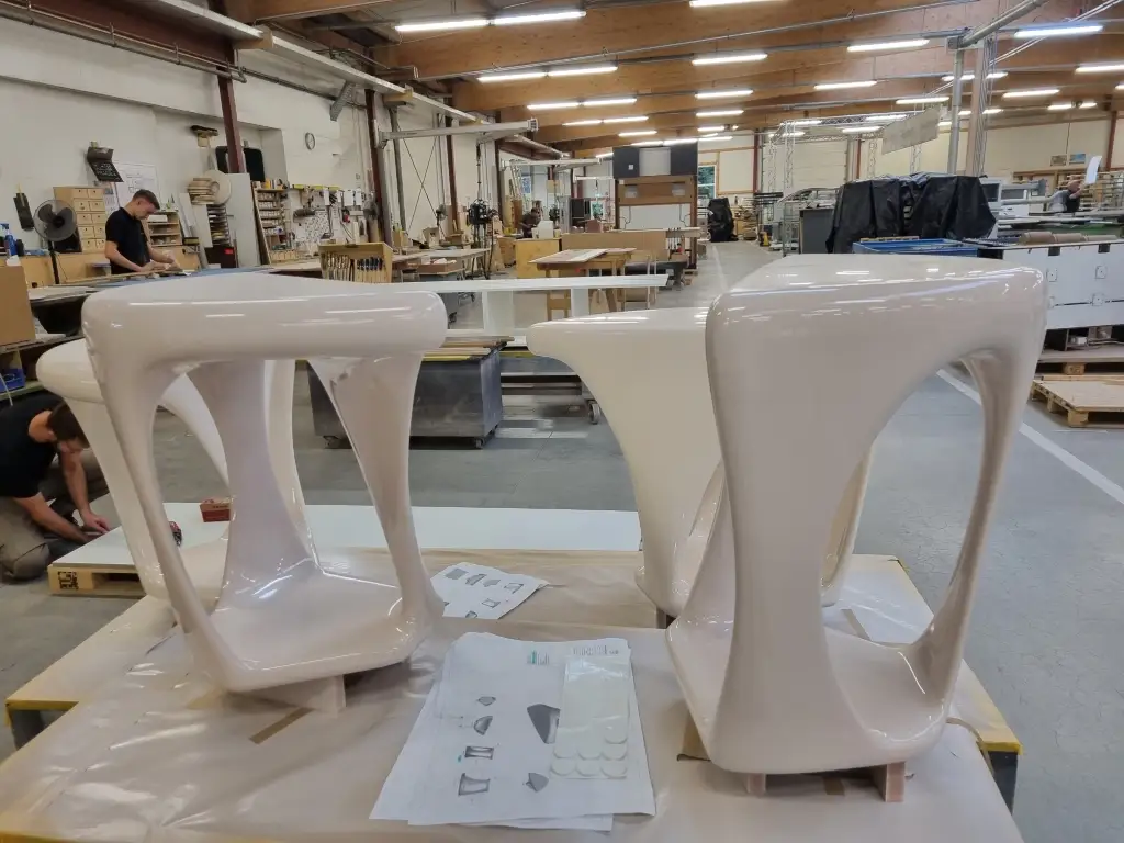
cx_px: 562
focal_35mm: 26
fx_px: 844
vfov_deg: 53.1
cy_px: 422
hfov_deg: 67.3
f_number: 1.8
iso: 250
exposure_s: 1/100
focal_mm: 5.4
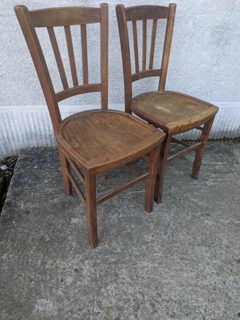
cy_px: 160
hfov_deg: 54.9
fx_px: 231
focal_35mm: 25
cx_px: 120
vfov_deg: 69.4
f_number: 1.89
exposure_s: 1/459
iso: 155
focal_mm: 5.43
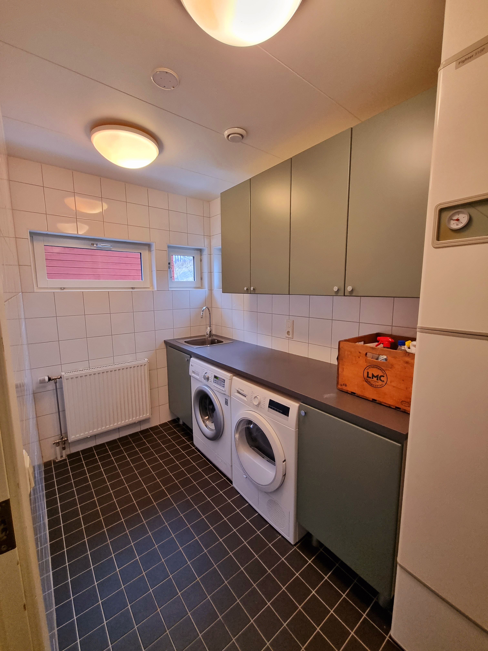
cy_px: 326
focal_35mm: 13
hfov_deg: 89.9
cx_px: 244
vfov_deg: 106.2
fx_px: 244
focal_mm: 2.2
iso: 320
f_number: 2.2
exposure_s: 1/50
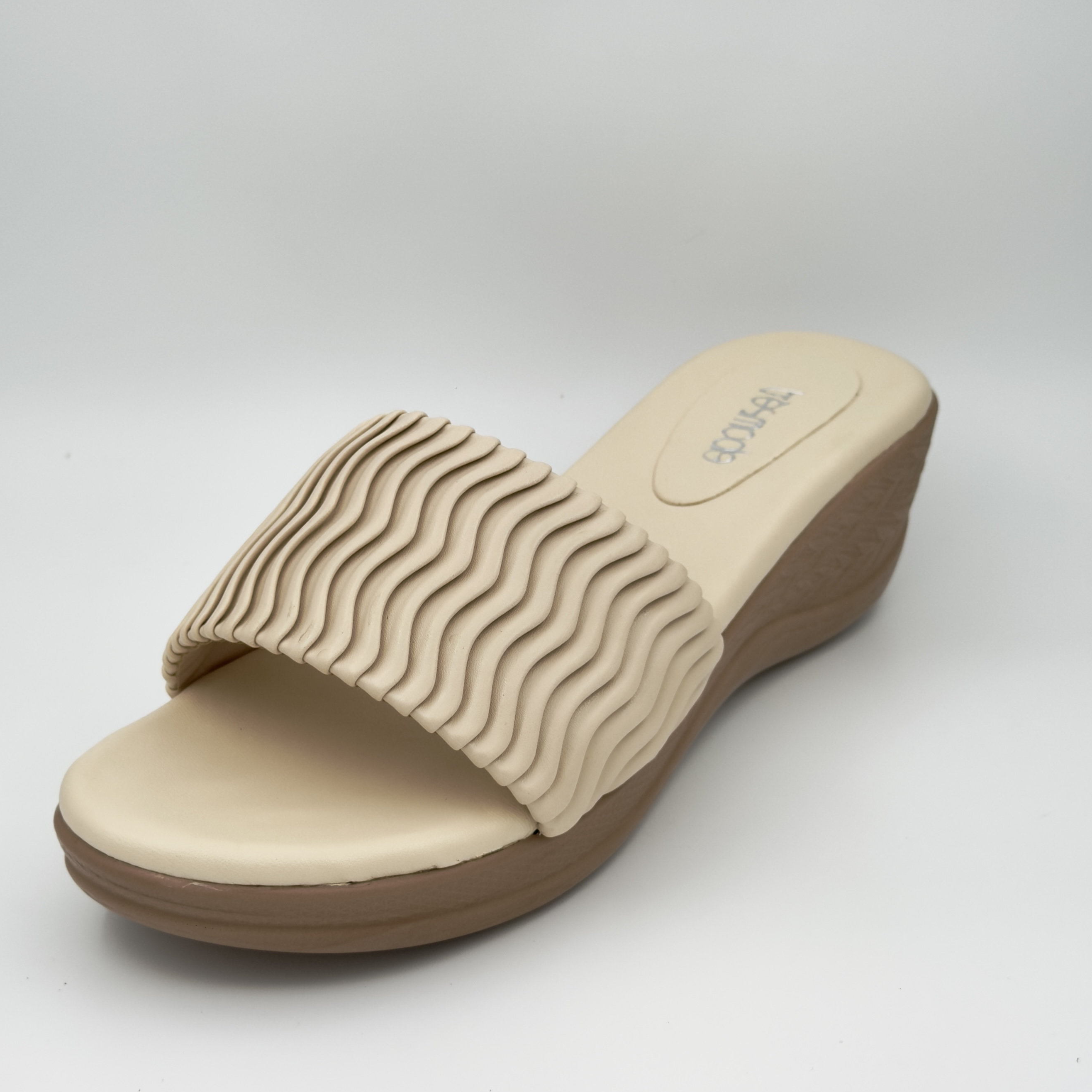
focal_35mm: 65
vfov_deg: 26.5
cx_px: 500
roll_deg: +0.6
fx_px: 2320
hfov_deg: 26.5
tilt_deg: -27.3
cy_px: 583
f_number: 1.78
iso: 64
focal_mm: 6.76
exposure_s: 1/2088
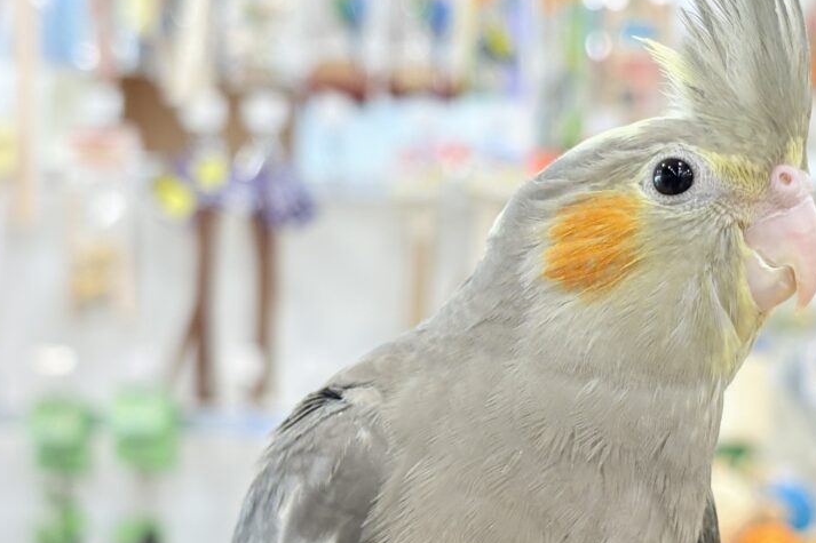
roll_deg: -1.1
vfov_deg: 15.0
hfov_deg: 22.2
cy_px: 393
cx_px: 620
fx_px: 2062
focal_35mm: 91
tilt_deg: +5.7
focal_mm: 5.96
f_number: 1.6
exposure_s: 1/50
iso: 64
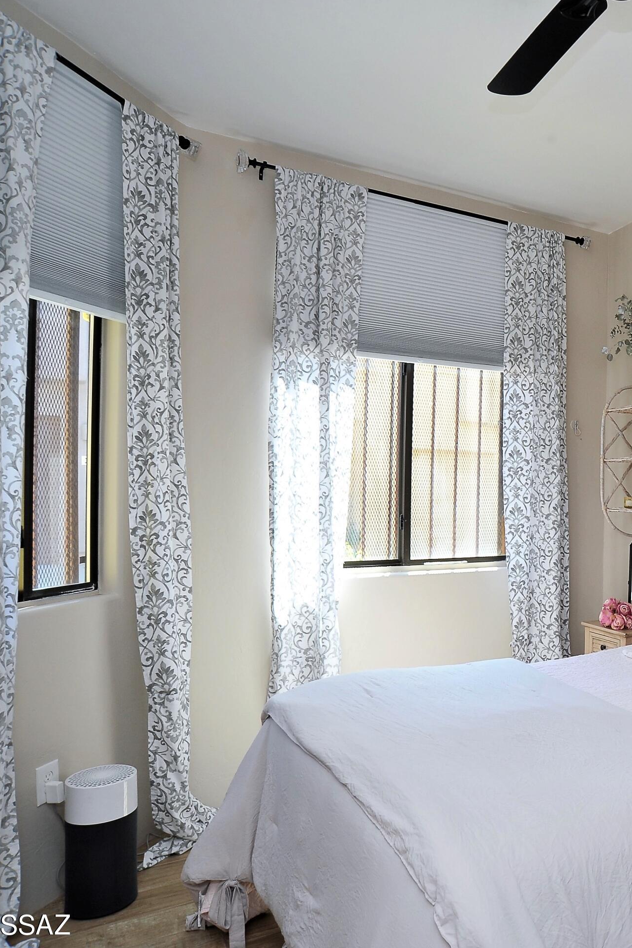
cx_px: 609
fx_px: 737
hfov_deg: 41.4
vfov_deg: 65.5
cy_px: 471
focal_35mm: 28
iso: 640
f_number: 13
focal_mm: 18
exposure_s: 1/40
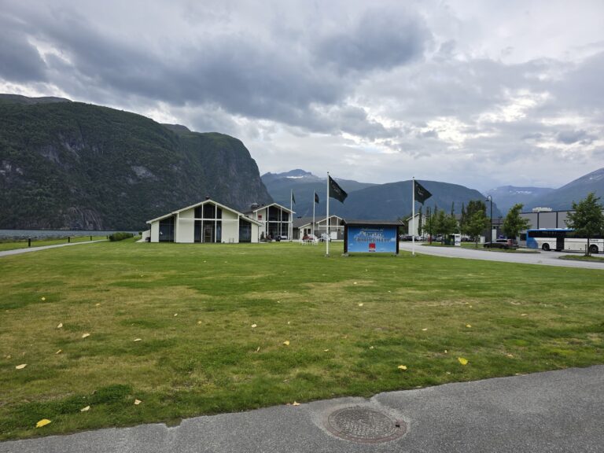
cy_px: 226
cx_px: 302
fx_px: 401
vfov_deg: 58.9
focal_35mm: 23
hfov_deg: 73.9
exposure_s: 1/180
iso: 12
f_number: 1.7
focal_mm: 6.3
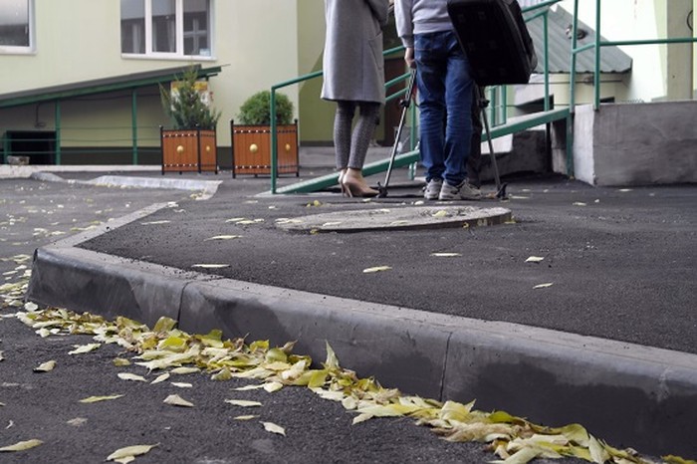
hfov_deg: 29.3
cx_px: 348
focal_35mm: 69
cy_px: 232
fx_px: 1335
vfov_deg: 19.7
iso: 400
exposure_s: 1/160
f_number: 5.6
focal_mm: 45
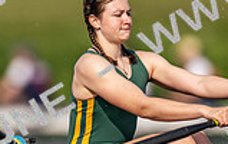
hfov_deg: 0.9
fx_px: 13869
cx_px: 33
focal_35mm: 2228
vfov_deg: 0.6
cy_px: 78
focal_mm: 600
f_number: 4
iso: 250
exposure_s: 1/2500
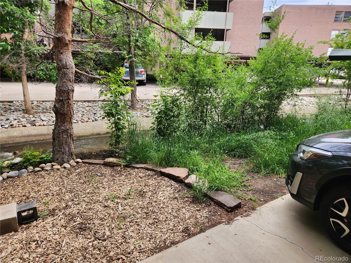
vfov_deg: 58.9
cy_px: 132
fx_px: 233
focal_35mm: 23
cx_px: 176
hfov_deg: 73.9
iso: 64
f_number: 1.8
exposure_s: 1/180
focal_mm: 5.4
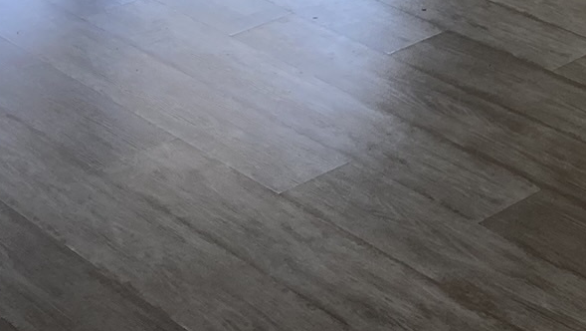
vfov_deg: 10.2
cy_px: -425
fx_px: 1648
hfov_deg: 19.4
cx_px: 638
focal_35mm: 106
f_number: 1.8
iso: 25
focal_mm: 3.99
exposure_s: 1/120
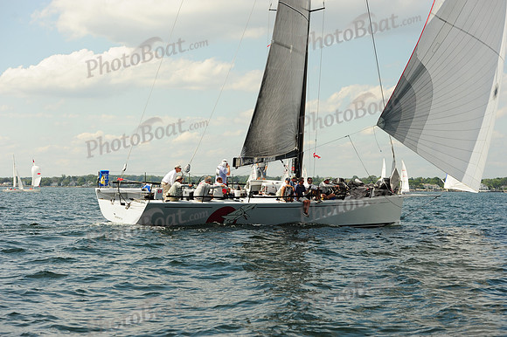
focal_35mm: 70
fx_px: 985
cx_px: 254
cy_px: 168
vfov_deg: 19.4
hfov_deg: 28.9
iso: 320
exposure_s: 1/1250
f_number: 7.1
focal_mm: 70
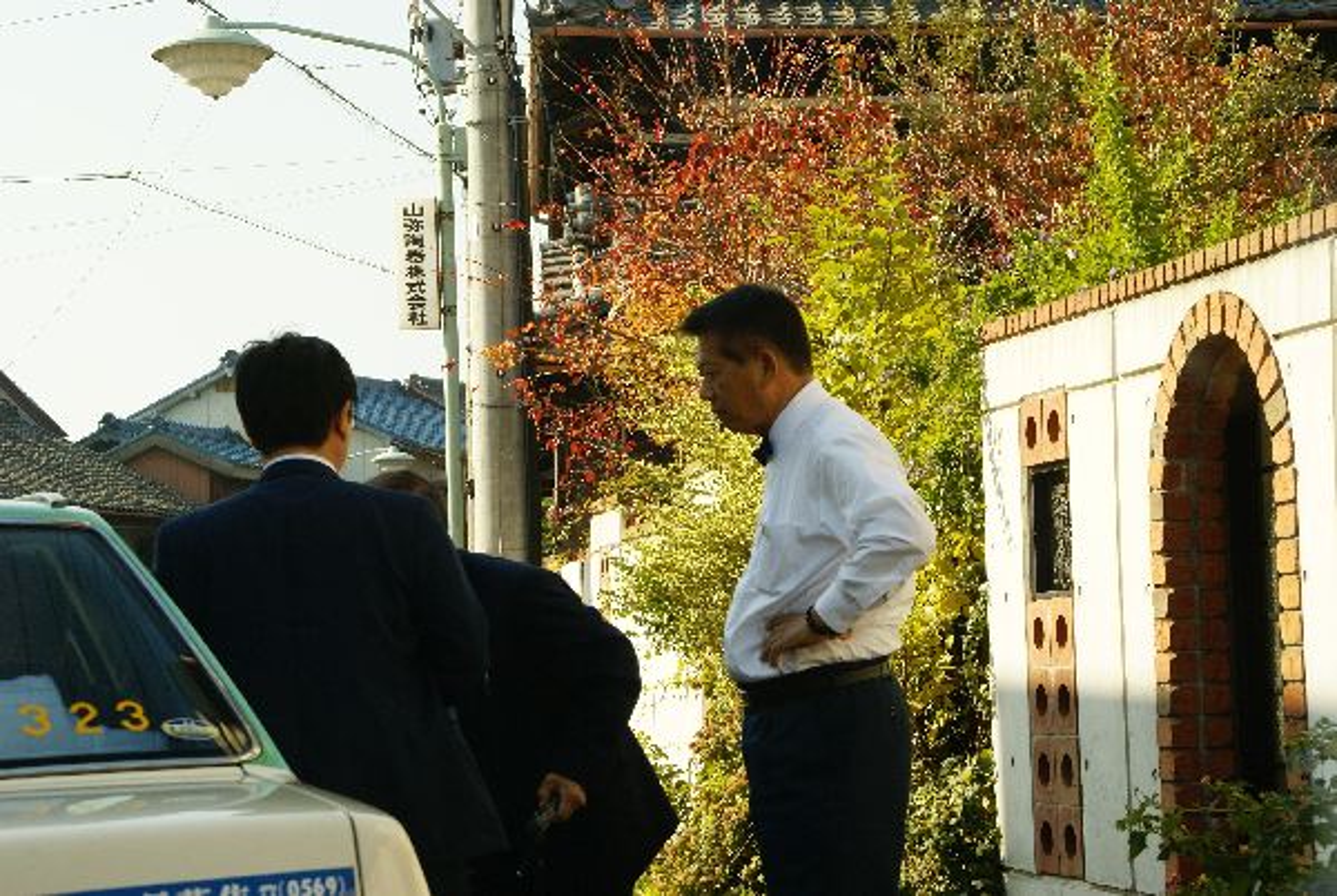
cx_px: 668
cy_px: 448
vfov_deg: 15.2
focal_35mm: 90
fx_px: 3347
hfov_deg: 22.6
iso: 100
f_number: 9
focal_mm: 60
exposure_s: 1/125
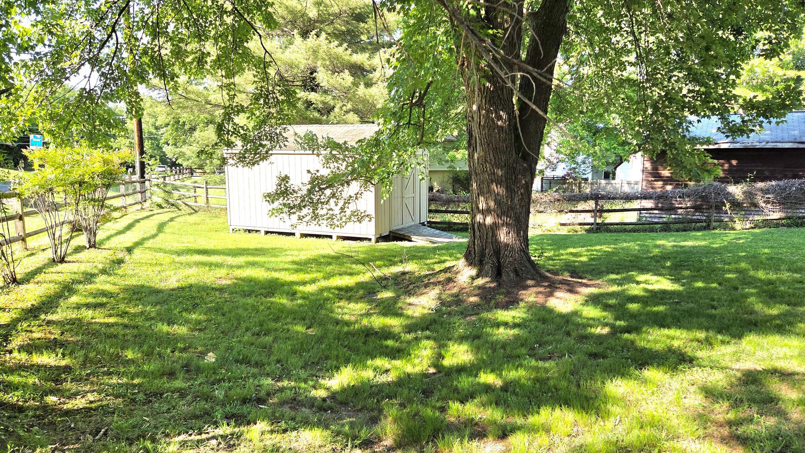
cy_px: 242
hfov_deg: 71.9
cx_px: 405
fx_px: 555
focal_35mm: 26
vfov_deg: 44.4
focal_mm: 5.4
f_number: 1.8
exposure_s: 1/2500
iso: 80
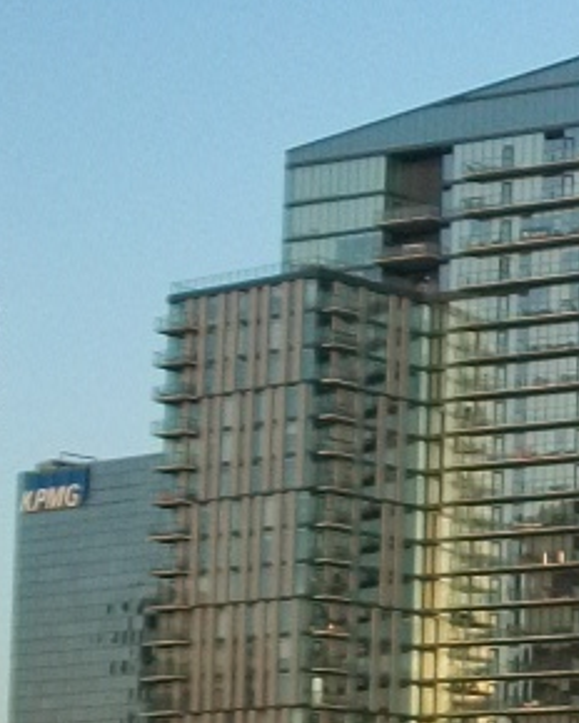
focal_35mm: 138
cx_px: 1265
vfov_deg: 13.6
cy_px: 815
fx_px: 2956
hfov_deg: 10.1
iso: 80
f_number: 2.9
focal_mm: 5.7
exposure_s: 1/400
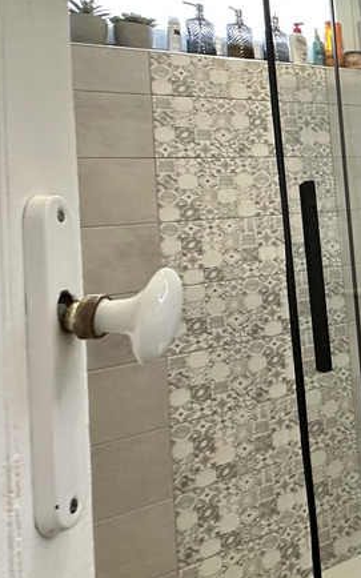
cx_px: 621
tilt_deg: +5.2
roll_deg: +7.4
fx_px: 551
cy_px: 186
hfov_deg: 23.2
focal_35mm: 35
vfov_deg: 54.1
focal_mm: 2.22
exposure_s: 1/50
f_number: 2.2
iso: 400
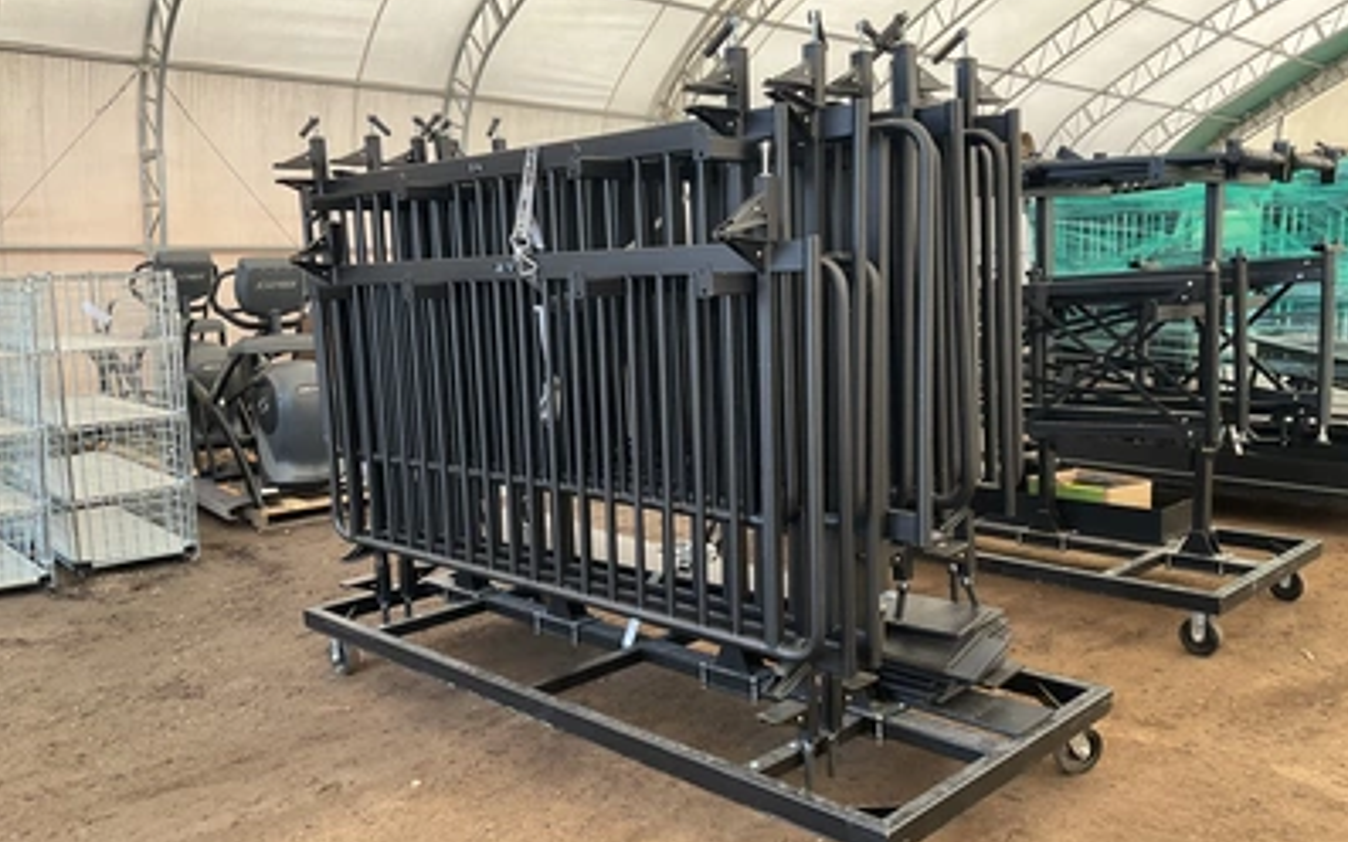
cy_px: 428
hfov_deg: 61.2
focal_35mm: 31
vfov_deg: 40.6
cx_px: 676
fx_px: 1139
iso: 32
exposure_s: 1/122
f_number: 1.8
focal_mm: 3
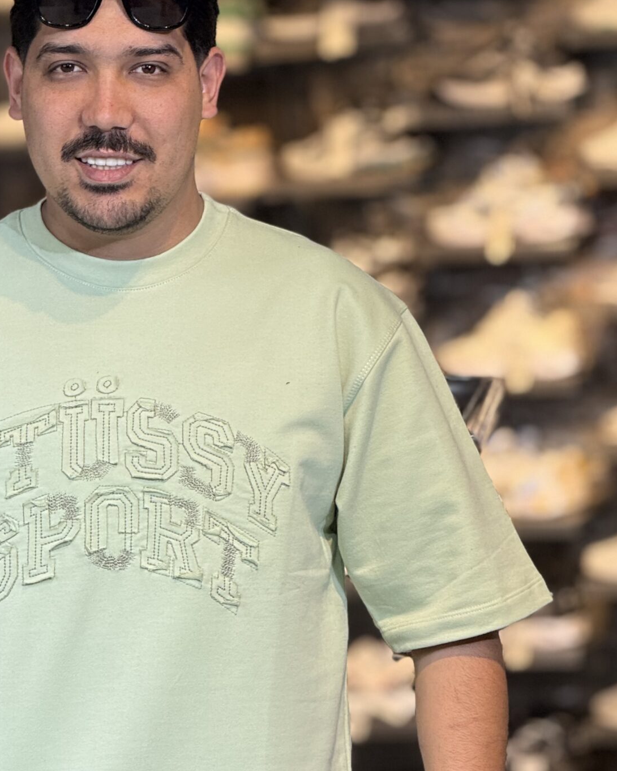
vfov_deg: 8.8
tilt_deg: -1.5
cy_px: 455
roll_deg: +1.5
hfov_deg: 7.0
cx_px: 166
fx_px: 5023
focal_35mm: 220
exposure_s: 1/100
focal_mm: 15.66
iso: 160
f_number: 2.8
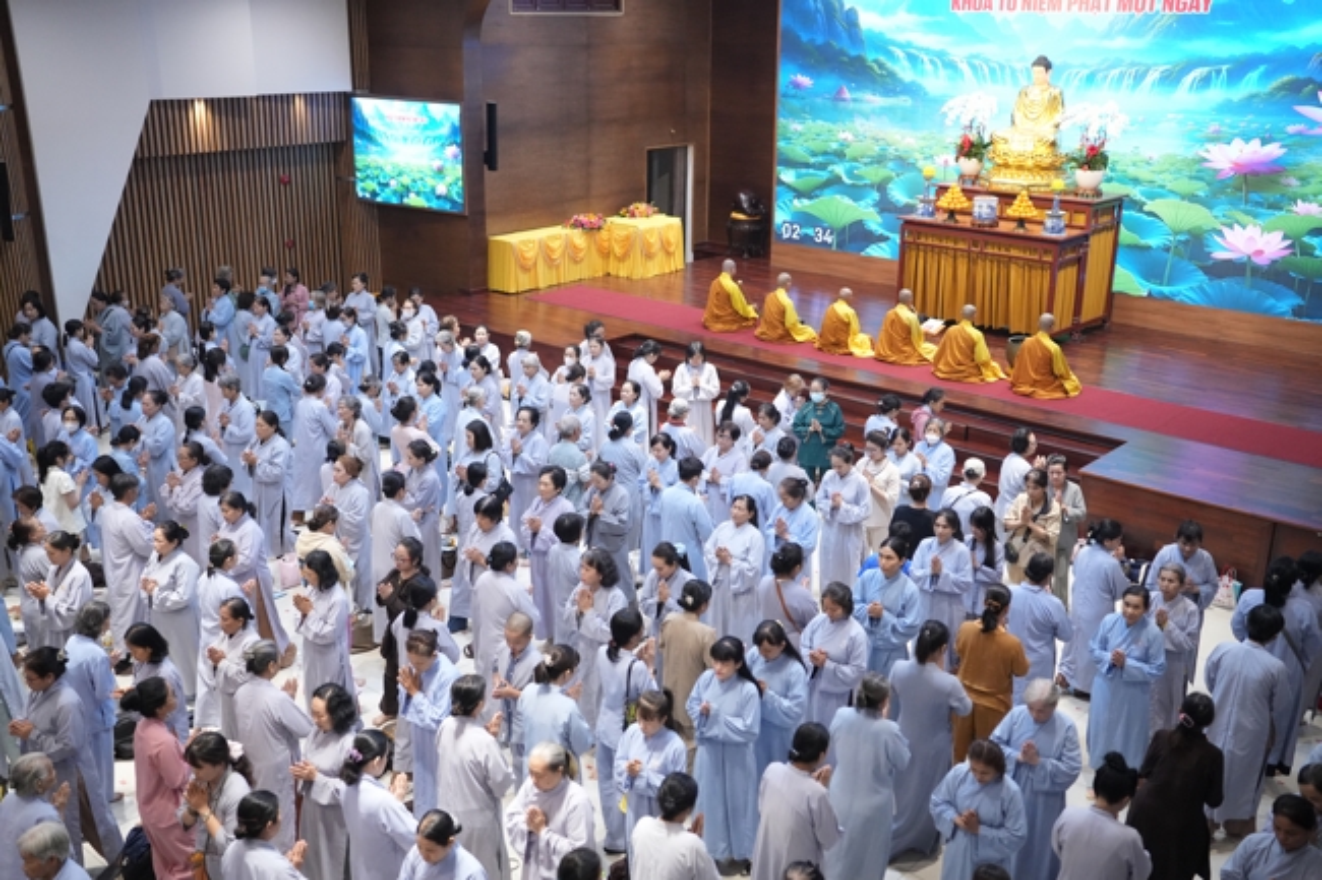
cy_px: 440
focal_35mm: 35
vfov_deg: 37.8
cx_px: 661
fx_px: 1285
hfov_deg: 54.4
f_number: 2
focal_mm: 35
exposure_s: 1/500
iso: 5000
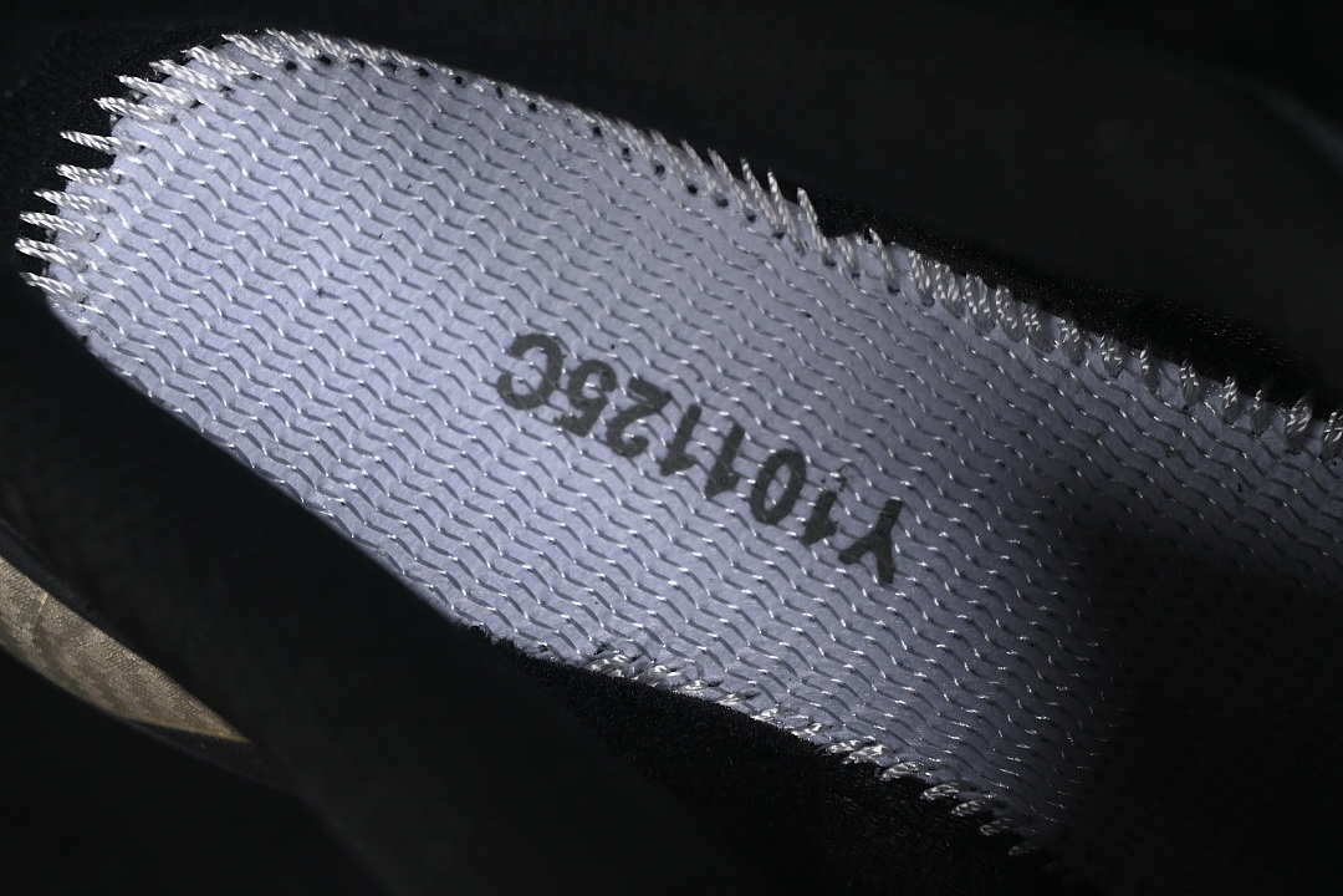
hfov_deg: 27.0
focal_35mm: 75
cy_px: 448
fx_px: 2798
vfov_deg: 18.2
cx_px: 672
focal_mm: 50
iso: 160
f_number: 6.3
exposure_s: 1/60
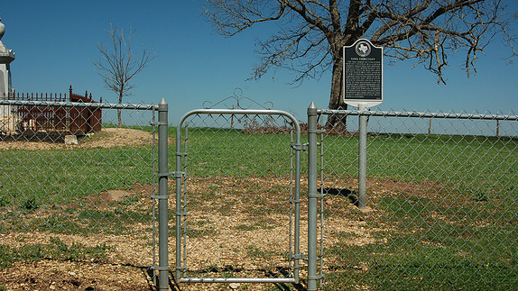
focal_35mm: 56
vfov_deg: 21.6
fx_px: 763
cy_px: 127
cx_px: 259
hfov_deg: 37.5
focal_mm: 35
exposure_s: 1/160
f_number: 11
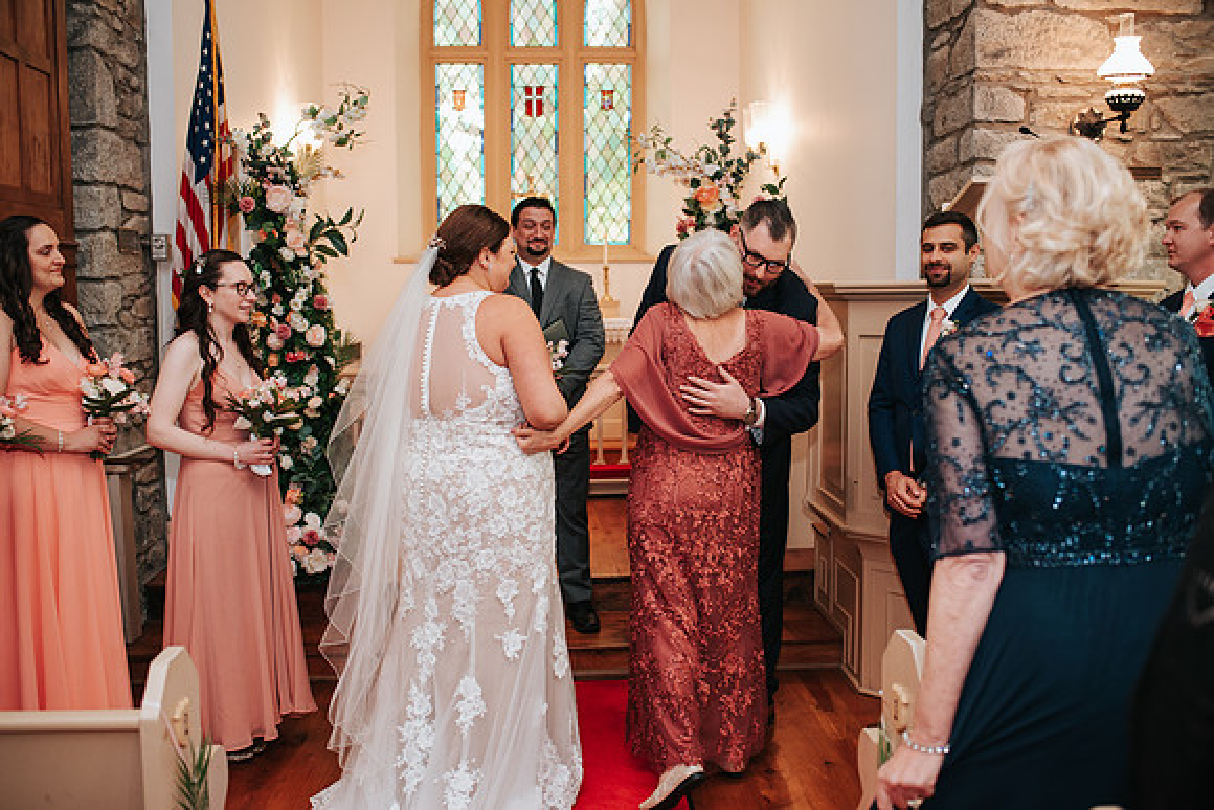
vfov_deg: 37.6
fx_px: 1190
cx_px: 607
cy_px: 405
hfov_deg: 54.0
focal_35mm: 35
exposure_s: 1/200
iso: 1000
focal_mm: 35
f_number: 2.8
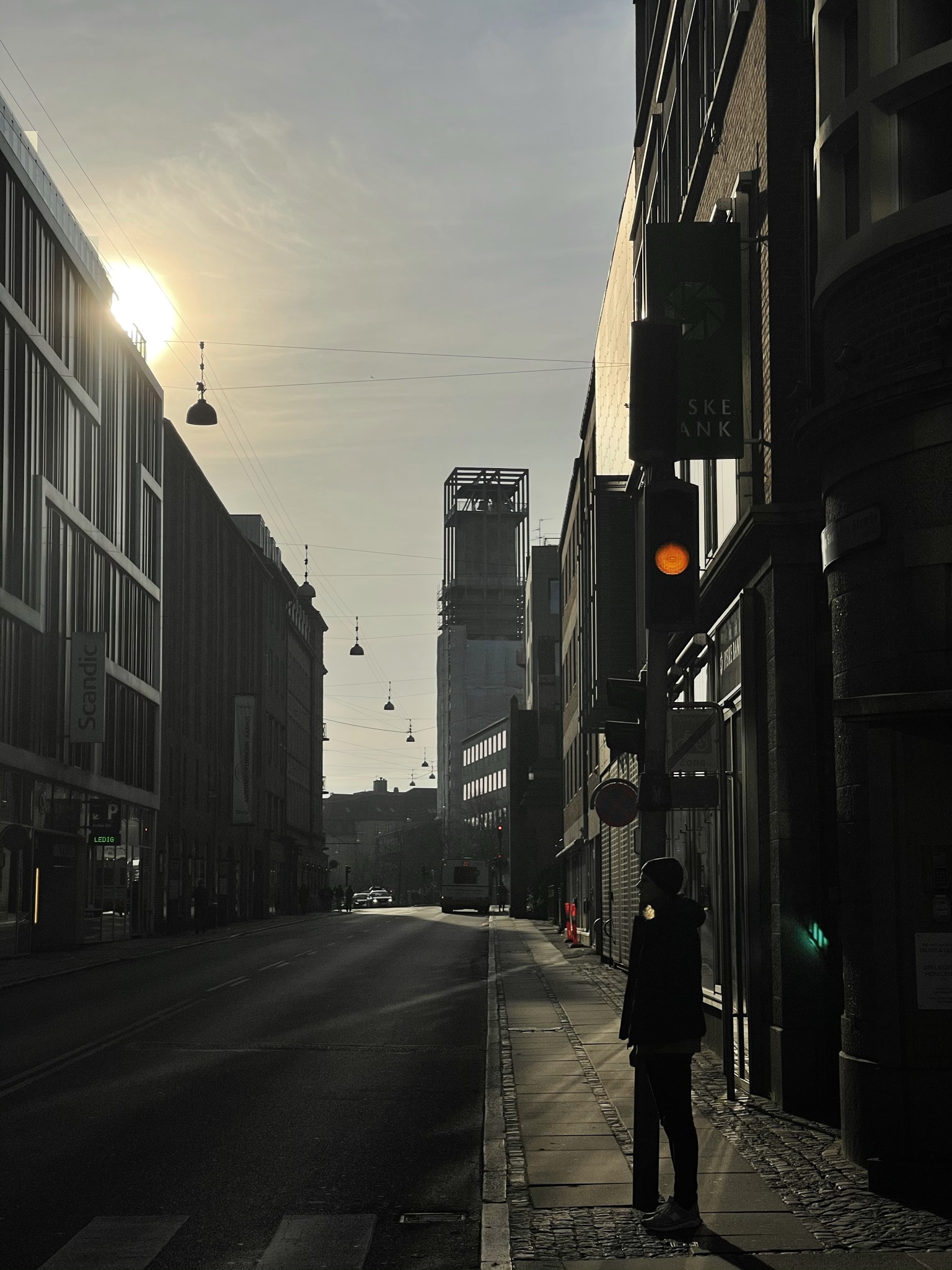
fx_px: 2347
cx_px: 476
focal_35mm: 64
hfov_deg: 22.9
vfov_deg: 30.3
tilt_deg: +6.6
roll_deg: +0.3
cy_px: 635
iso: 25
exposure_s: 1/11236
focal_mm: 7.5
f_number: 2.2
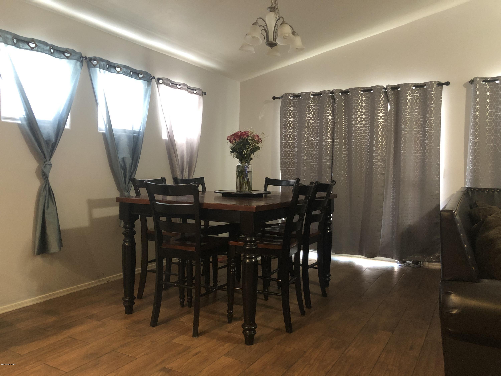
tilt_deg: -3.4
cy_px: 188
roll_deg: -1.2
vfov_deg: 49.7
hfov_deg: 63.4
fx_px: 405
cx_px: 250
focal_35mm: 28
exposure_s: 1/5
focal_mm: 4
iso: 80
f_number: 1.8
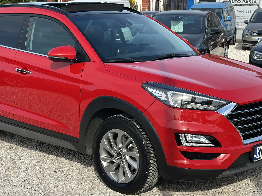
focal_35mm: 70
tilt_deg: -9.7
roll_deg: -0.8
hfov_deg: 27.7
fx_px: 530
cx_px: 111
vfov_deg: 21.0
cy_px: 75
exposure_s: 1/2732
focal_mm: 6.86
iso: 100
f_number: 1.78
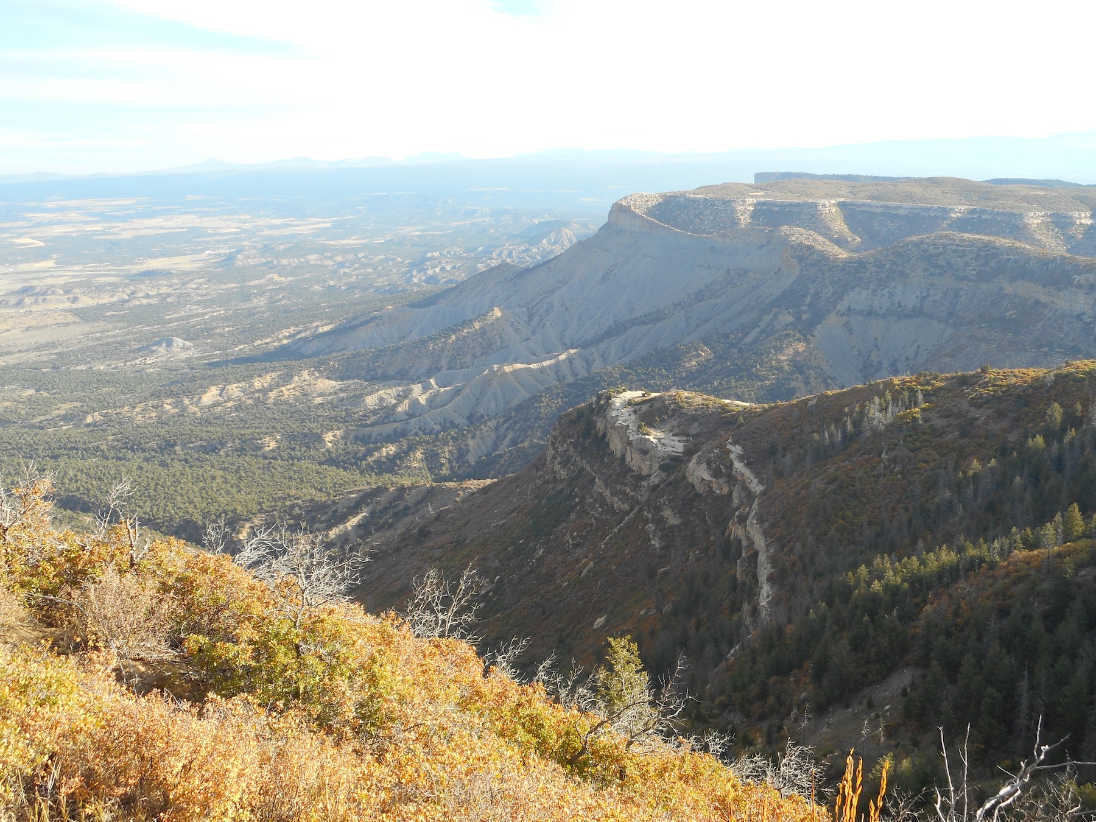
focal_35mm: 34
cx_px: 548
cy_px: 411
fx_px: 1076
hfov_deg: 54.0
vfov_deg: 41.8
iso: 80
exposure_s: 1/160
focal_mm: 6
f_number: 4.2
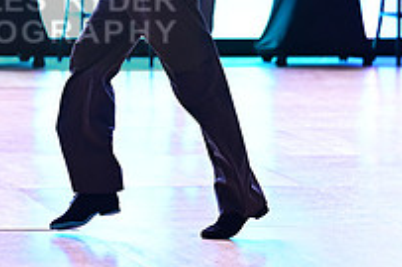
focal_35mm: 277
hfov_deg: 7.4
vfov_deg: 4.9
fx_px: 3091
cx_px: -16
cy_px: 18
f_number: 2.8
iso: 1250
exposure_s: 1/250
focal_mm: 97
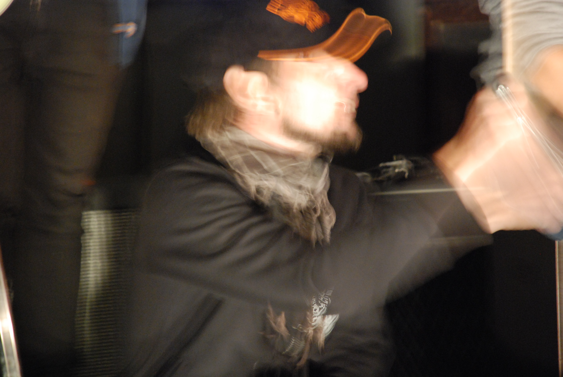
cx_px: 282
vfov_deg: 6.8
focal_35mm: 202
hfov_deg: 10.1
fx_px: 3171
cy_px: 188
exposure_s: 1/2.5
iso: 1600
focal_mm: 135
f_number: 5.6
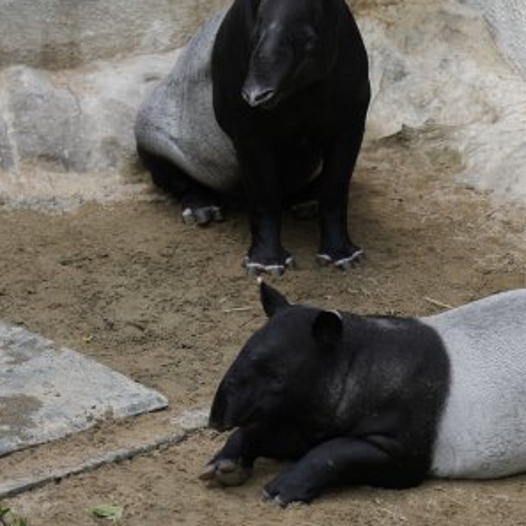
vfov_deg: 7.1
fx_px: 4246
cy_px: 182
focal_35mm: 247
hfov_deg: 7.1
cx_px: 370
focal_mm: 141
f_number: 2.8
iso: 100
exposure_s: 1/800
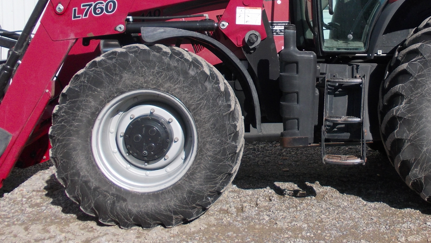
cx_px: 307
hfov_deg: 45.3
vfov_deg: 26.8
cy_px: 61
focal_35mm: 44
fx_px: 503
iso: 80
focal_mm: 4
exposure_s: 1/400
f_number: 5.4
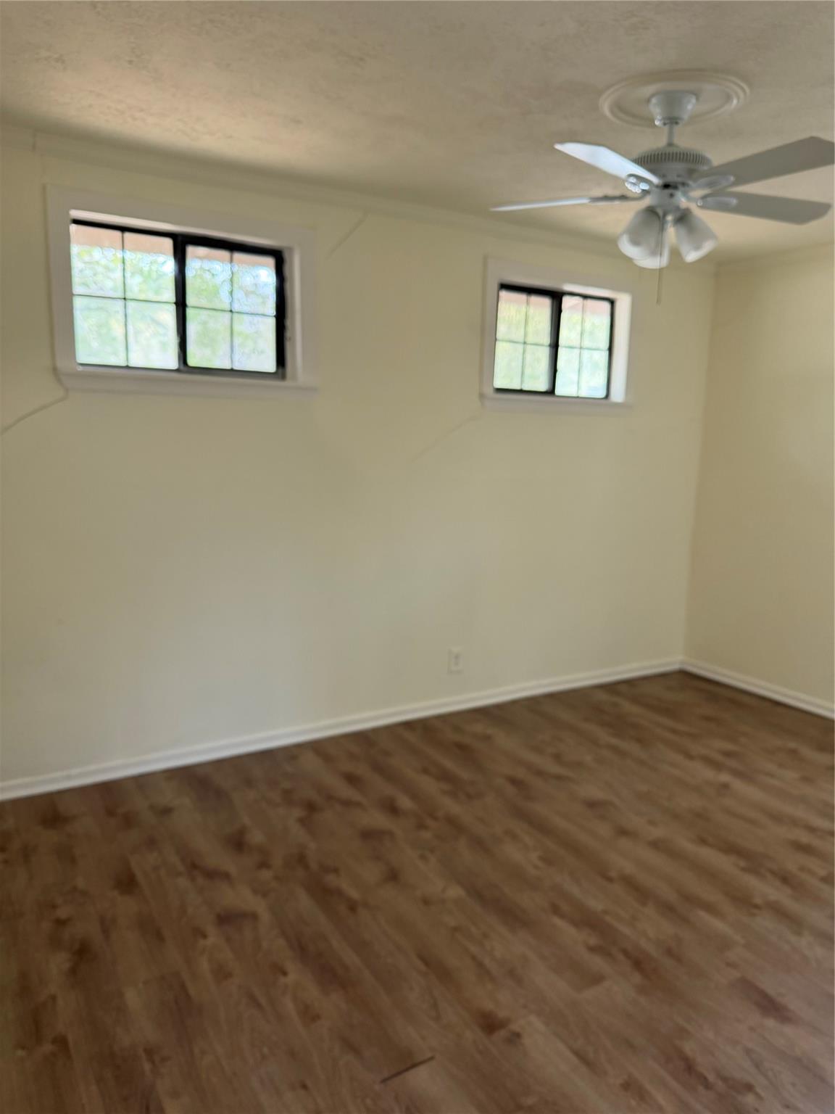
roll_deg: -0.4
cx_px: 418
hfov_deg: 56.8
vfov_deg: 71.6
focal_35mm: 24
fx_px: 772
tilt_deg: -6.8
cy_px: 557
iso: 250
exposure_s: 1/60
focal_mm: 6.76
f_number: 1.78
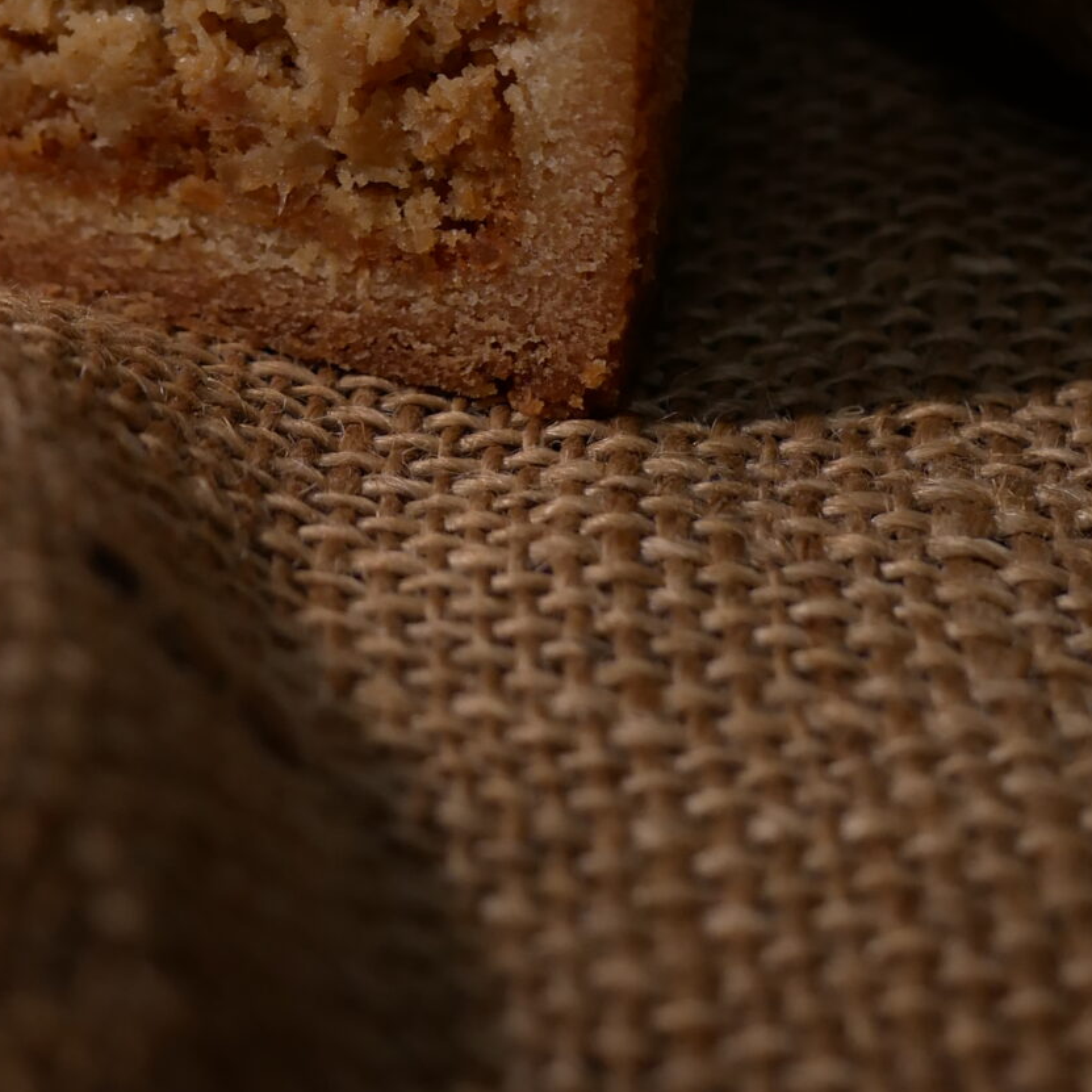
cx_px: 72
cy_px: -120
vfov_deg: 15.5
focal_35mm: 109
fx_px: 3890
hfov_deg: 15.8
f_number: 3.2
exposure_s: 1/100
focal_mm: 20
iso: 400
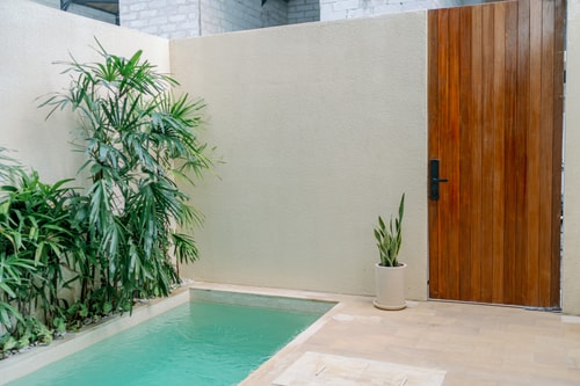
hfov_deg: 53.5
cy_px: 193
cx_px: 290
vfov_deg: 37.1
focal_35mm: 36
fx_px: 575
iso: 125
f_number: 1.6
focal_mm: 35
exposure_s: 1/1000
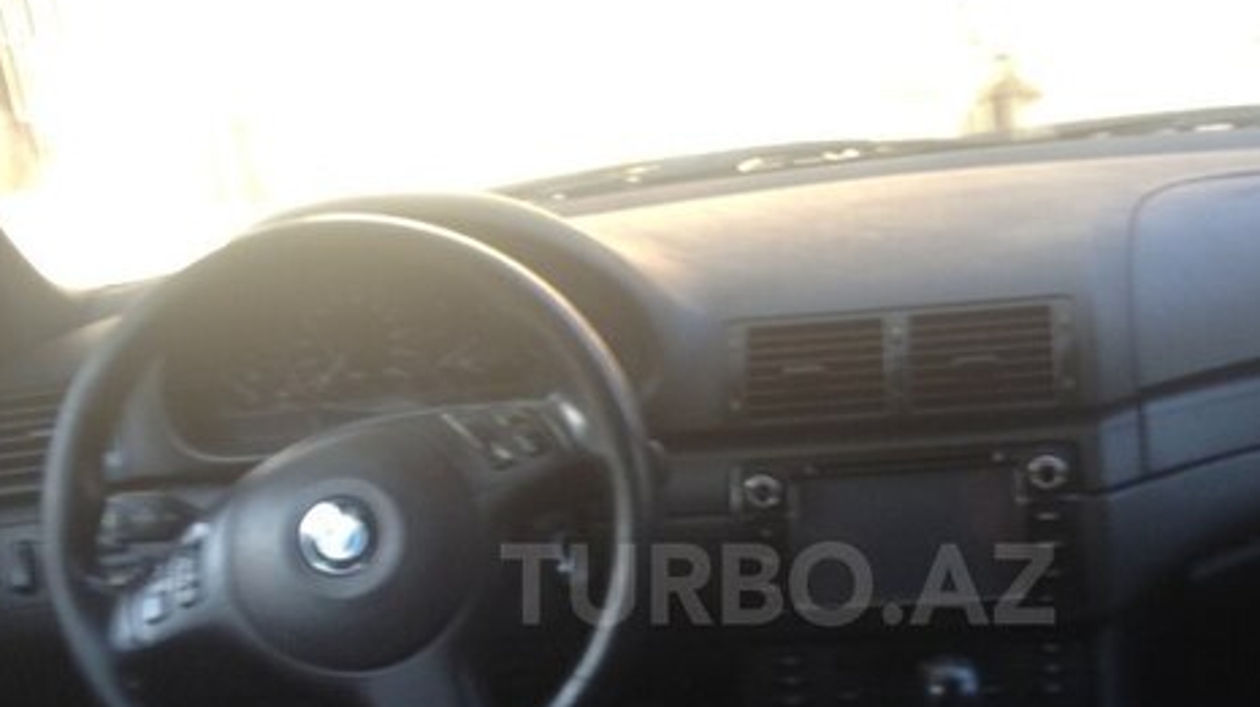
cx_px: 778
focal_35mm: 51
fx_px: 1703
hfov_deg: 40.4
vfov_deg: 23.1
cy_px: 584
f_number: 2.4
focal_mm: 3.3
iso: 32
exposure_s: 1/30
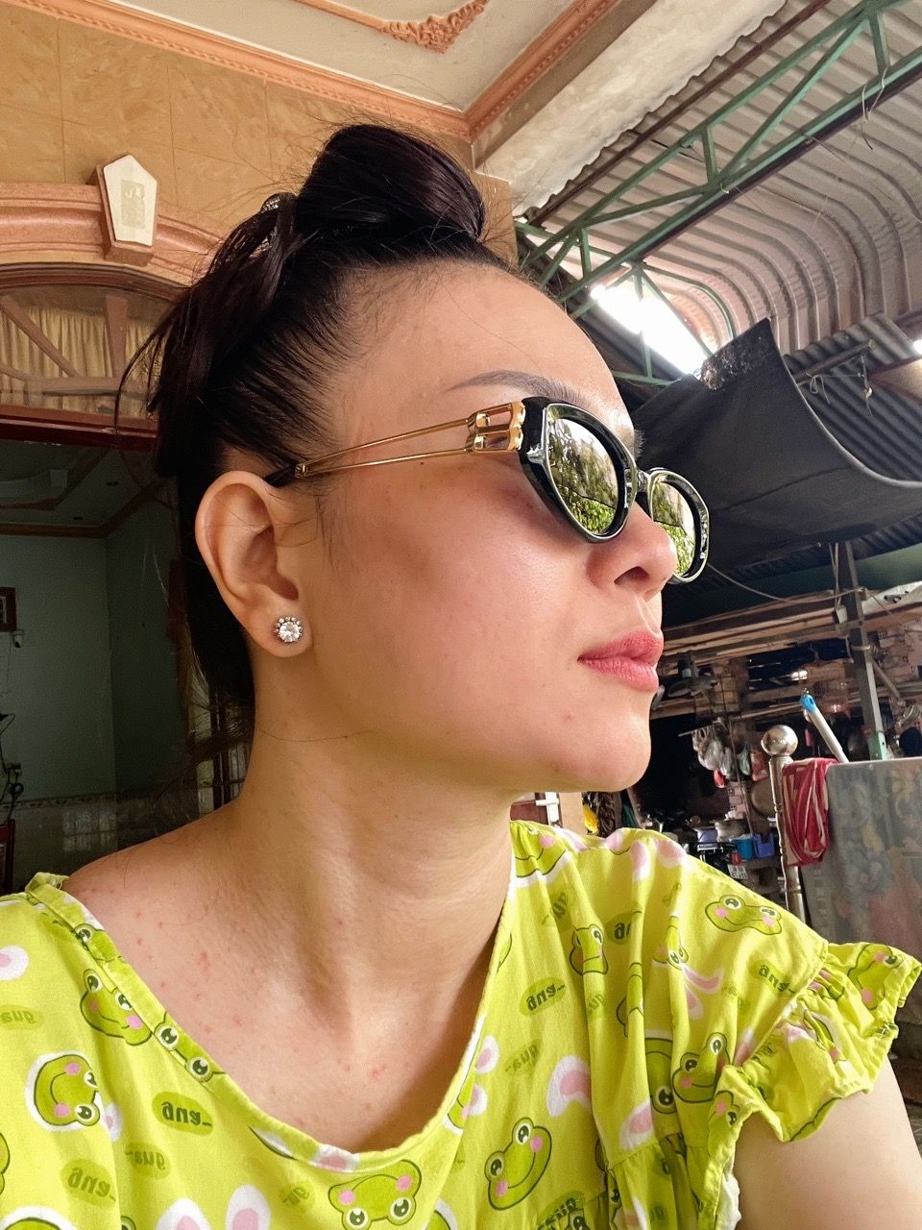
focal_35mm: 30
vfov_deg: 60.0
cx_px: 461
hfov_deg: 46.8
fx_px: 1065
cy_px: 615
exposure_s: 1/60
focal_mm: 2.71
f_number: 2.2
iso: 200
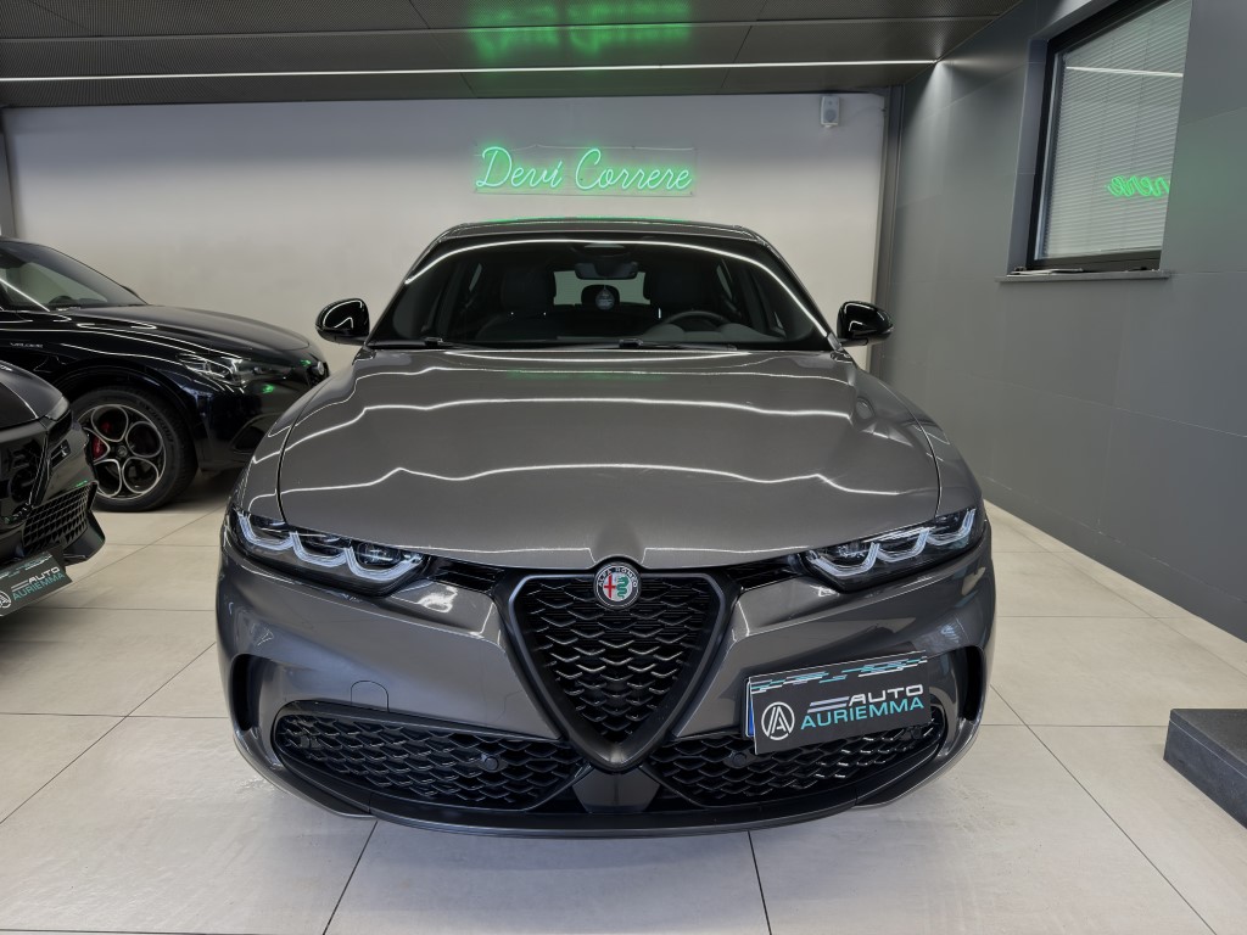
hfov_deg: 71.6
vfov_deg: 56.8
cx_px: 624
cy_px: 468
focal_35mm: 24
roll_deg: -0.5
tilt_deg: -11.0
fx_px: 865
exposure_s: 1/50
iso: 160
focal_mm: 6.76
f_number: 1.78
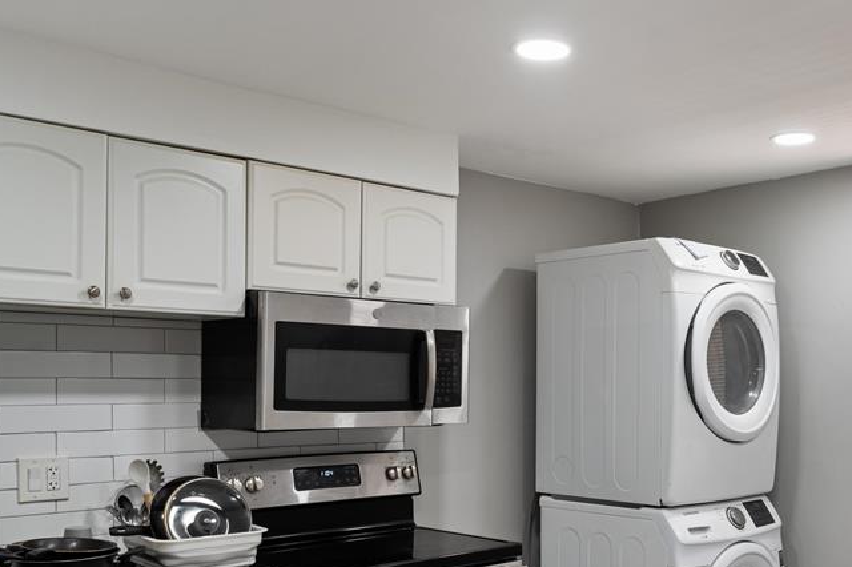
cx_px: 588
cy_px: 411
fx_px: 946
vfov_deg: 32.8
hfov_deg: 47.4
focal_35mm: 40
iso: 100
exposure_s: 1/1.25
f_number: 8
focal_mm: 25
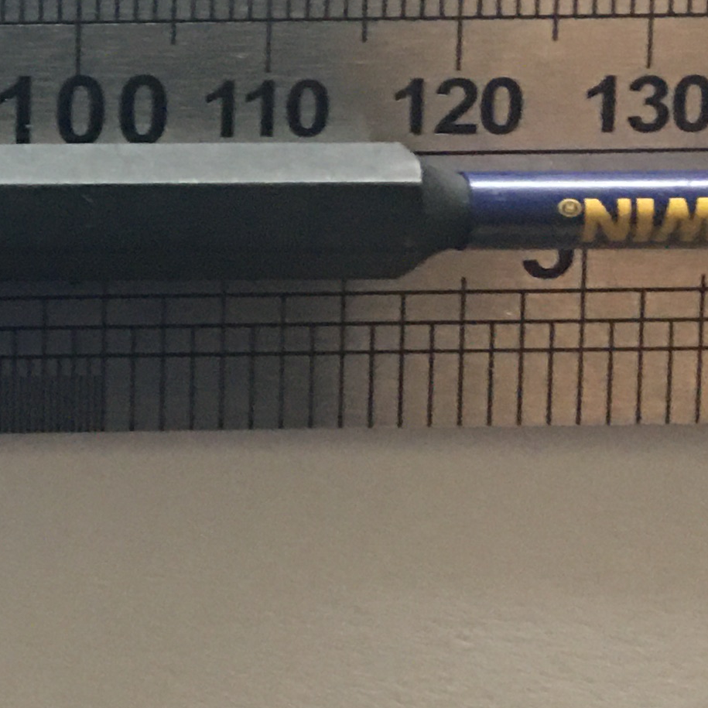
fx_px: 2615
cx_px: -464
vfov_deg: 15.4
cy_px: 237
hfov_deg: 14.1
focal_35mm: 113
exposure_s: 1/17
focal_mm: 4.15
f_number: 2.2
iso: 80
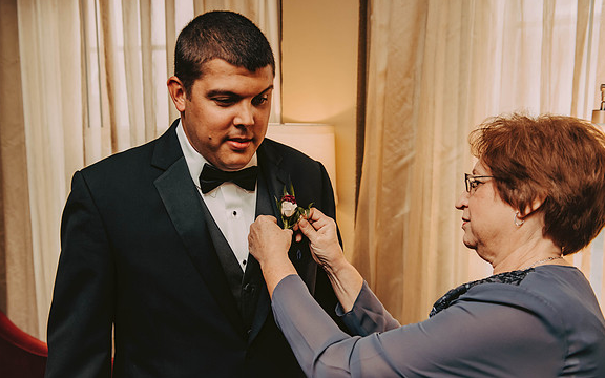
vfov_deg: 32.8
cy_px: 199
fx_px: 643
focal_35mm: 39
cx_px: 302
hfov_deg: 50.4
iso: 800
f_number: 4
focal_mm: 38
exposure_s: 1/250
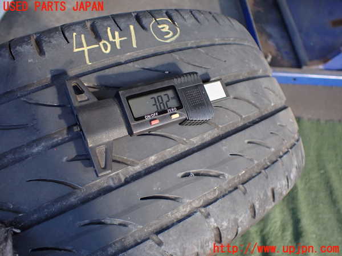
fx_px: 296
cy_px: 128
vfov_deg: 46.8
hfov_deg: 60.0
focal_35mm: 30
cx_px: 171
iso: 200
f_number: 2.3
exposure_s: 1/125
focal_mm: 5.4
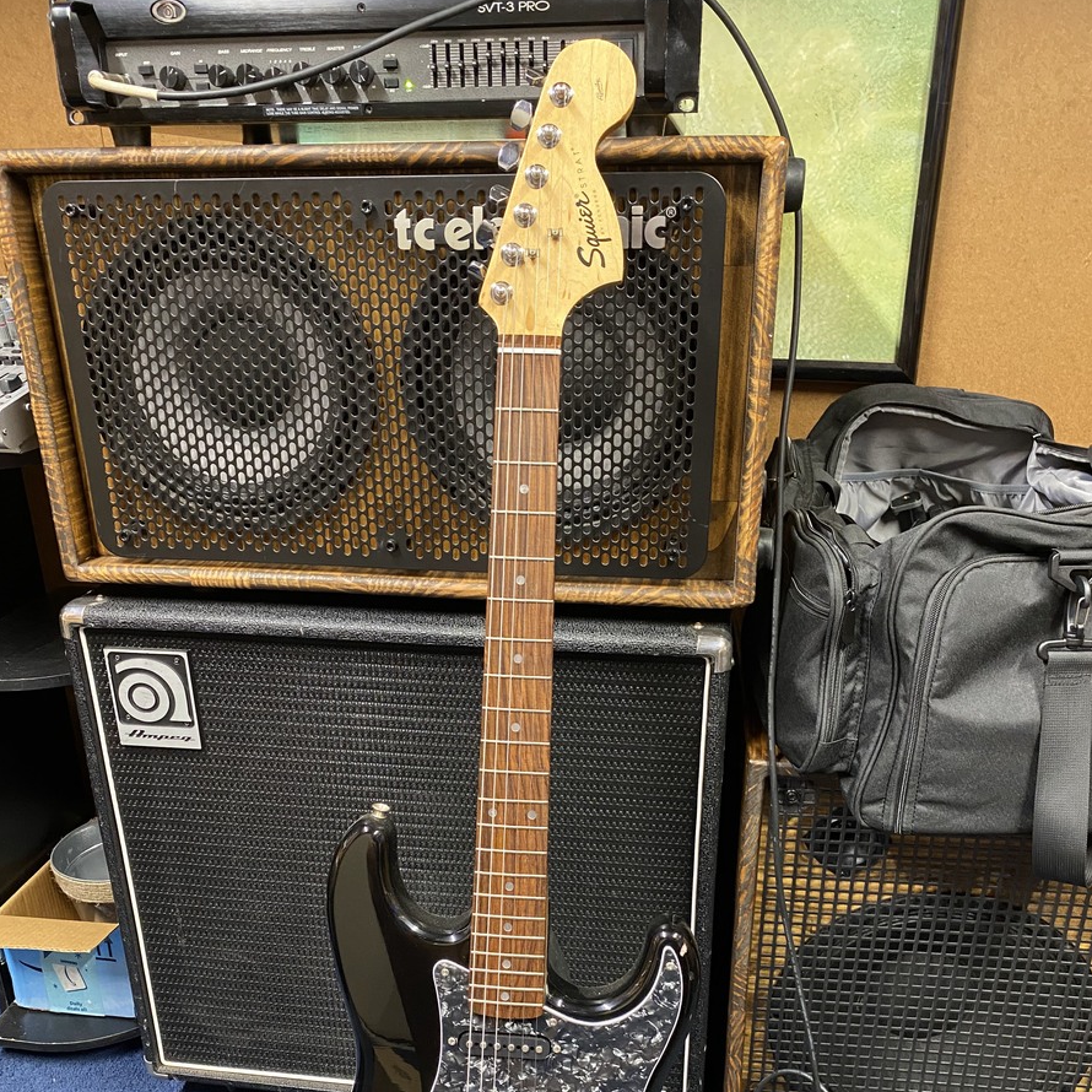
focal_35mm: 31
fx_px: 1106
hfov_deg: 52.5
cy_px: 710
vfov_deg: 51.7
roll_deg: +0.1
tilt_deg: -25.8
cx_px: 547
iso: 500
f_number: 1.8
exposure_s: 1/40
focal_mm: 4.25
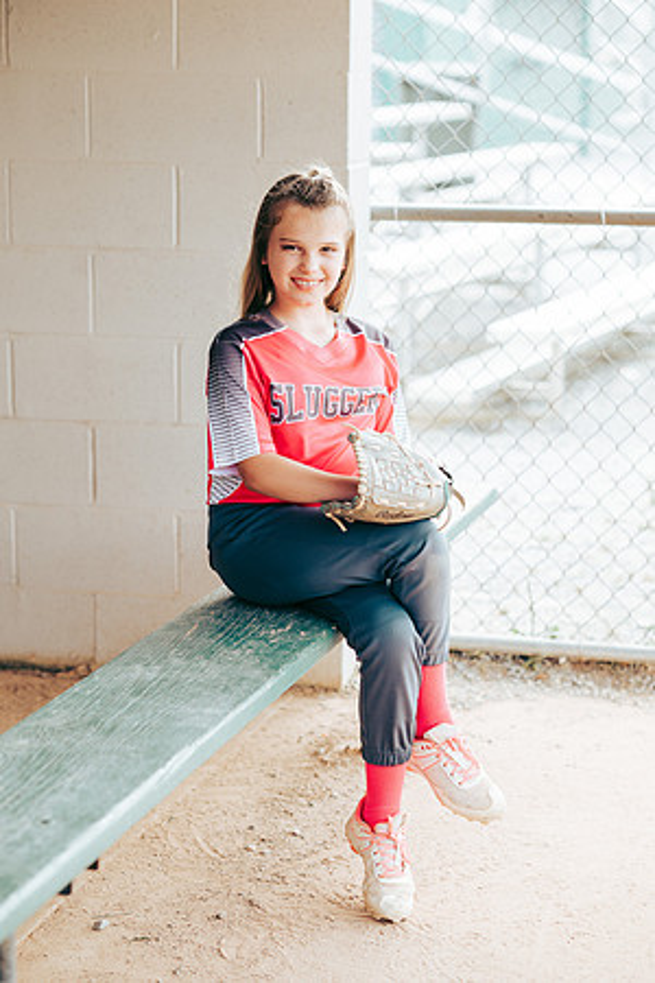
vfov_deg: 23.9
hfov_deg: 16.1
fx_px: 2320
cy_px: 492
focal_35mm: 85
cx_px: 328
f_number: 2.8
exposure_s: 1/320
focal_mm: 85
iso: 160
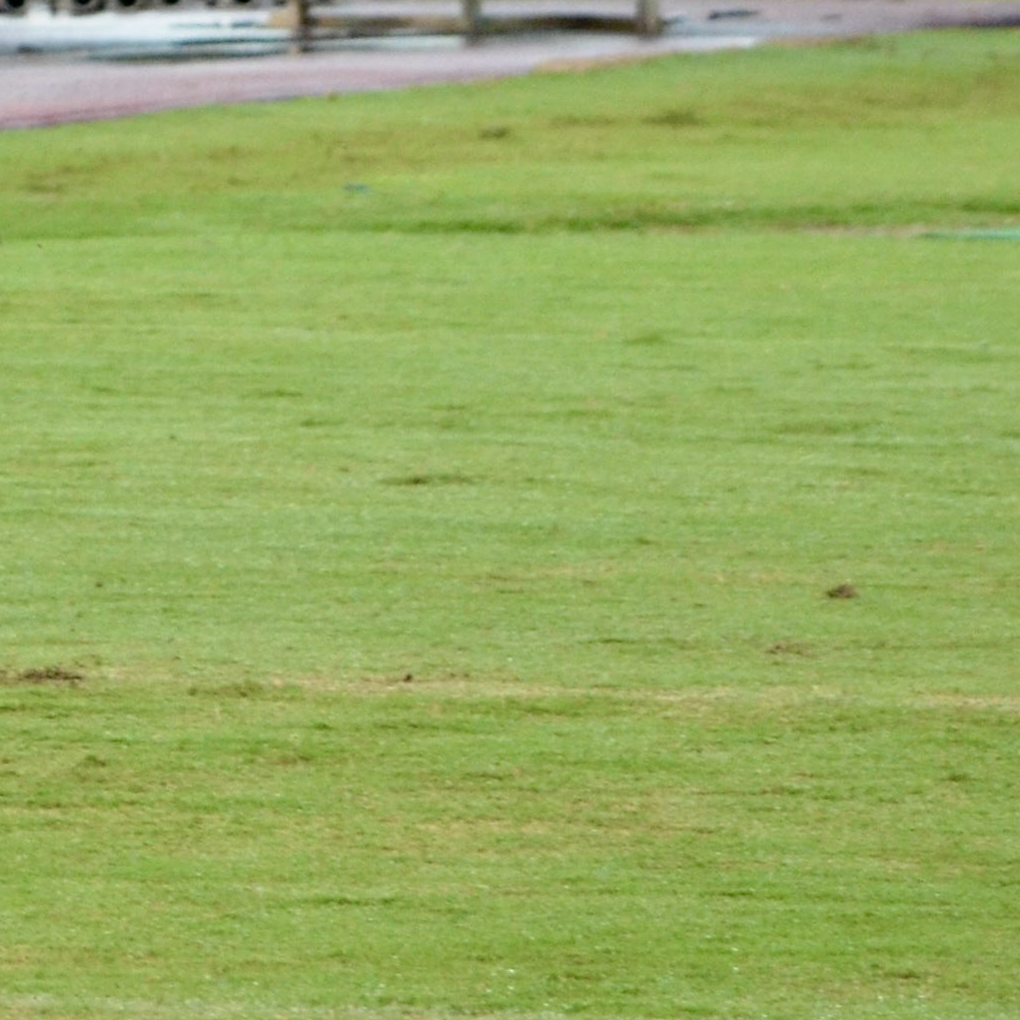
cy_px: -356
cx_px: -1202
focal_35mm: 614
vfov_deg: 2.8
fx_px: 20469
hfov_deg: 2.8
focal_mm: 100
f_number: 4.8
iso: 1600
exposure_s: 1/400
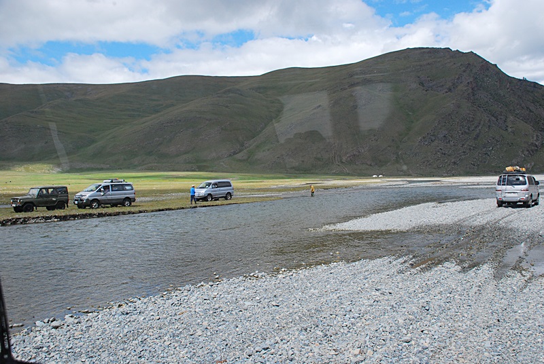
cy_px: 182
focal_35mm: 33
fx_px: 499
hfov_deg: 57.2
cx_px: 272
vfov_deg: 40.1
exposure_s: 1/1250
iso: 400
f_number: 5.6
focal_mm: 22
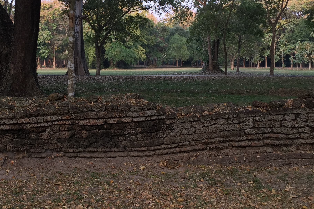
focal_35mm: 54
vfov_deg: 24.9
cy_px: 68
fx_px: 471
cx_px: 83
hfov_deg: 36.1
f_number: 2.2
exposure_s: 1/60
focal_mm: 4.15
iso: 32
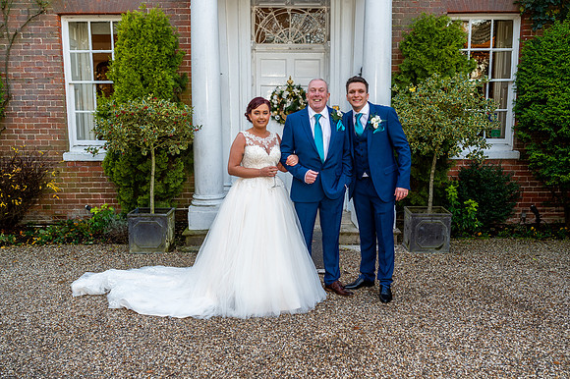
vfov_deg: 37.8
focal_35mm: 35
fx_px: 554
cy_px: 190
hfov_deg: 54.5
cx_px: 285
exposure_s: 1/160
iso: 250
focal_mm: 35
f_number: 3.5
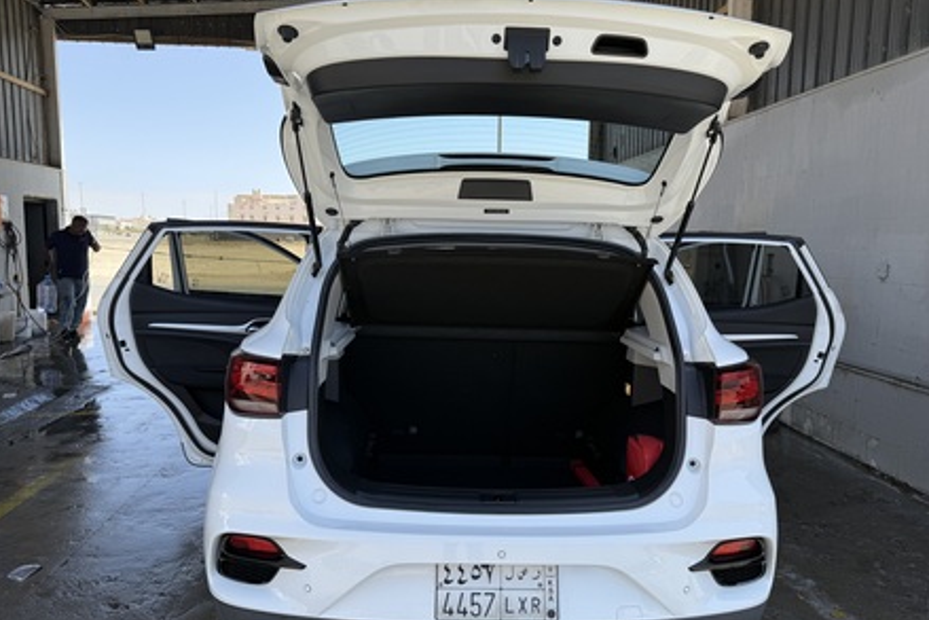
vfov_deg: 49.6
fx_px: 671
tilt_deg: -7.2
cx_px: 467
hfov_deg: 69.4
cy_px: 325
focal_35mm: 26
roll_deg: -2.8
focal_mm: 6.76
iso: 80
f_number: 1.78
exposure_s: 1/1385
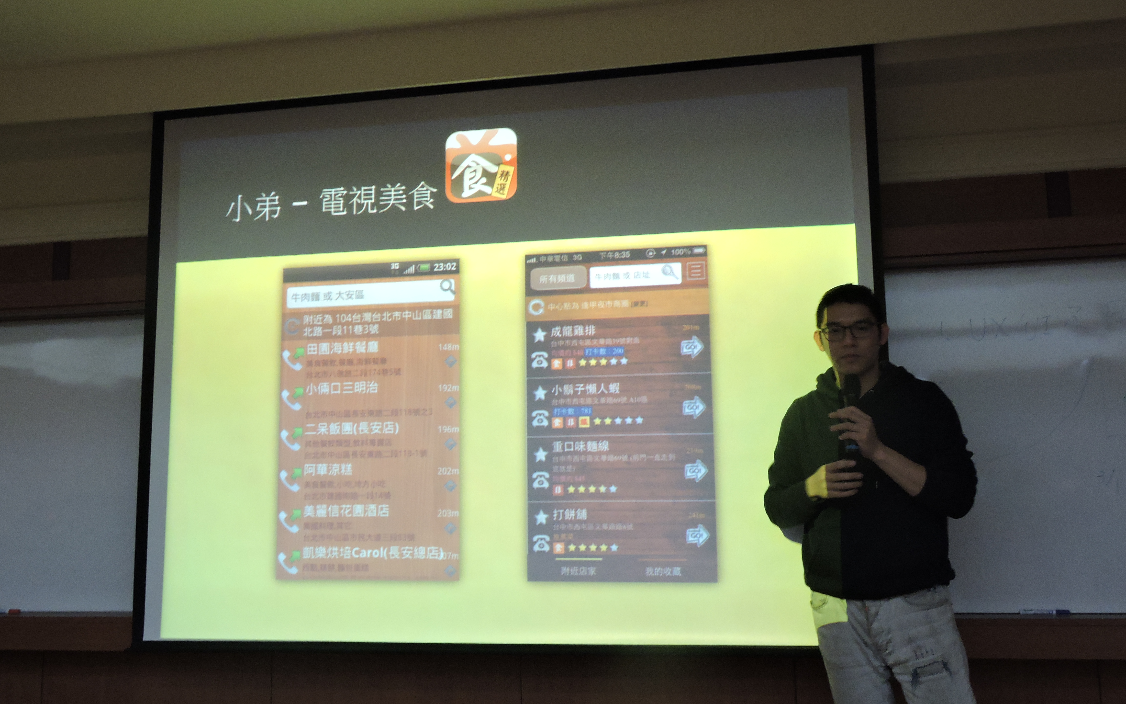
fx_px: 1074
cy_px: 343
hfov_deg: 55.3
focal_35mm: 35
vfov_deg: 36.3
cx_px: 563
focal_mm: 5.9
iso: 400
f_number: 3.6
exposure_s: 1/20
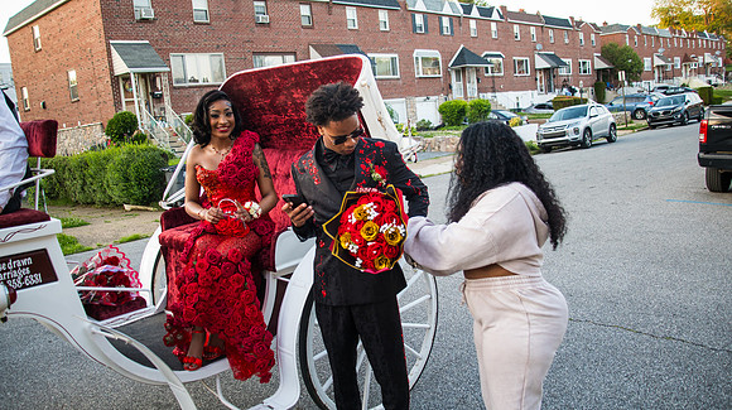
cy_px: 205
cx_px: 366
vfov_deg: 38.4
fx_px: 589
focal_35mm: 30
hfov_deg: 63.7
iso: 800
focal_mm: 28
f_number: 3.7
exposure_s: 1/125
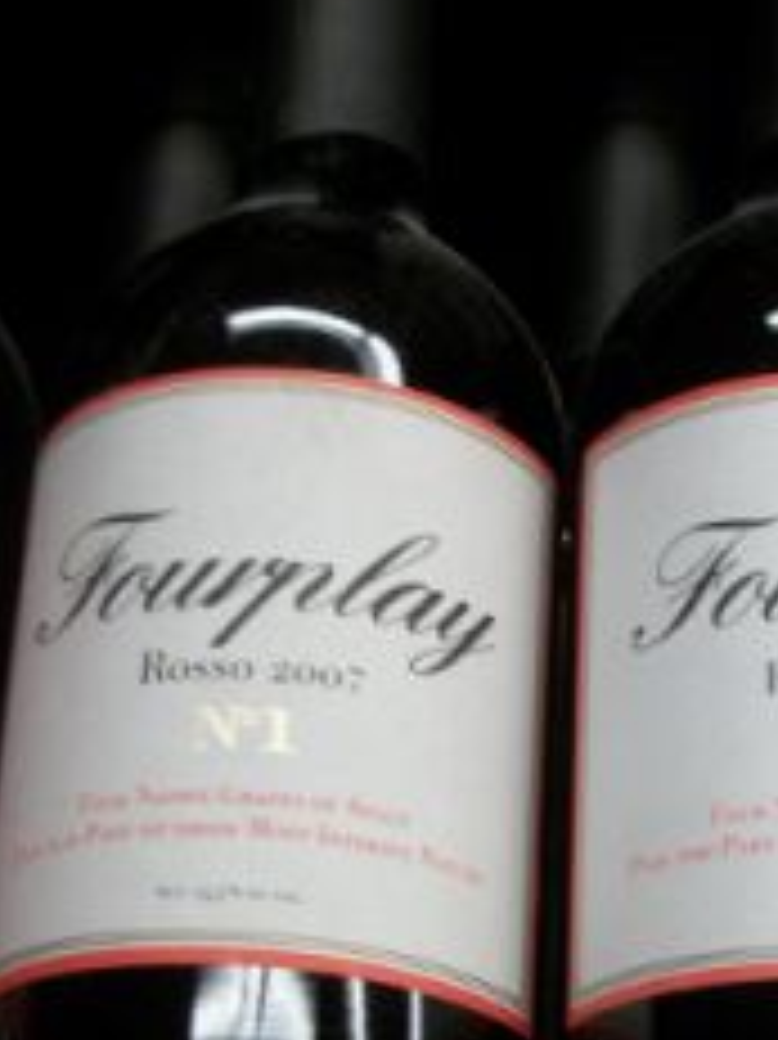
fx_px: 2730
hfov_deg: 15.8
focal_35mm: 91
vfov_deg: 21.3
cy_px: 846
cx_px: 859
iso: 115
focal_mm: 6.3
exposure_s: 1/30
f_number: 3.1
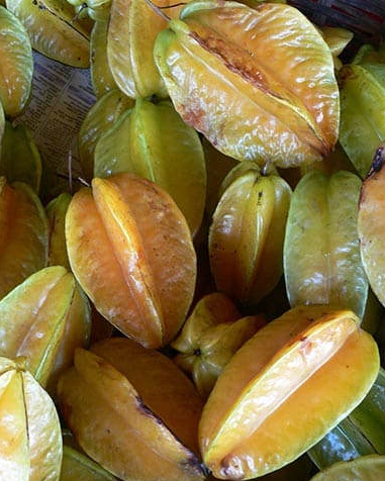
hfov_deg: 31.4
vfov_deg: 38.8
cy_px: 238
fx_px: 683
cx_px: 166
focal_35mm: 48
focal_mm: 6
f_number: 2.8
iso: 100
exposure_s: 1/30
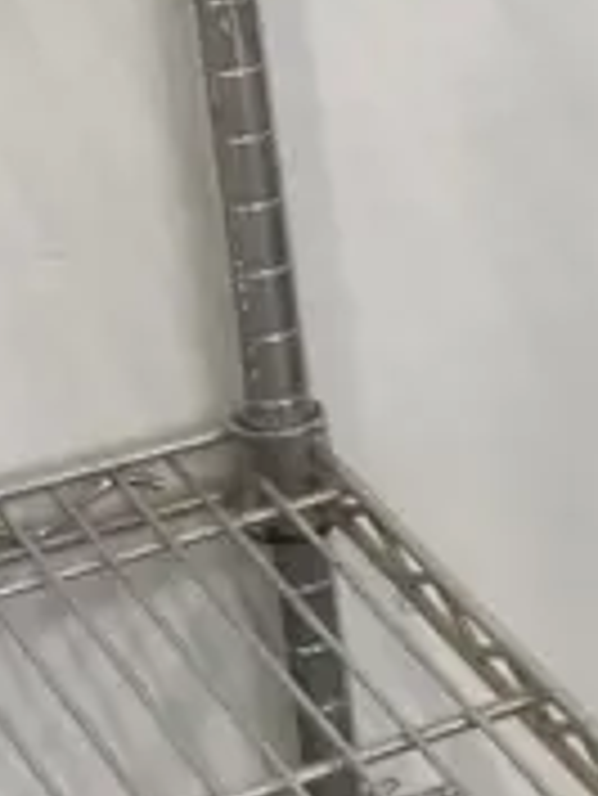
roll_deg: -2.4
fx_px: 3727
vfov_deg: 12.2
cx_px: 1700
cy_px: 382
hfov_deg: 8.0
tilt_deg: -24.0
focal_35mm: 162
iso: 80
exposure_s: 1/50
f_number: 1.8
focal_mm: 3.99
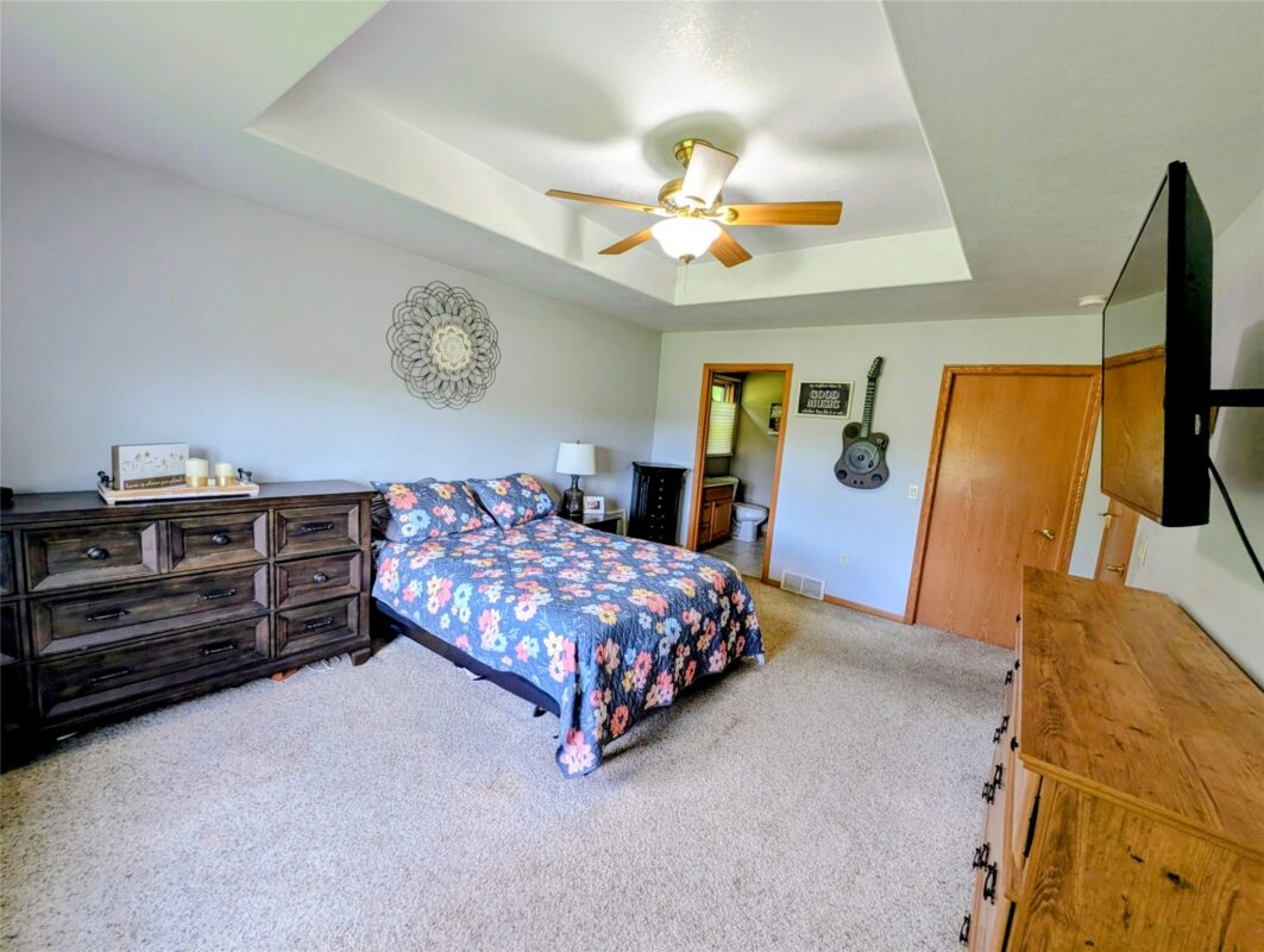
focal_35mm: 12
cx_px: 632
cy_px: 476
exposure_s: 1/30
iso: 59
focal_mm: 2.23
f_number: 1.95
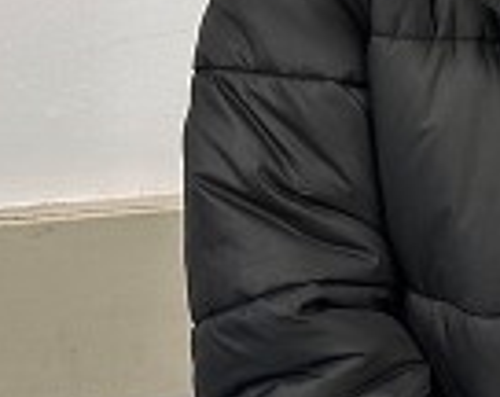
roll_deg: -0.2
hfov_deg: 13.7
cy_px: -329
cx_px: 974
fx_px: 1785
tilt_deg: -8.1
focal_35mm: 121
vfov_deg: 11.7
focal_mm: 6.86
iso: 125
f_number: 1.78
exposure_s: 1/50
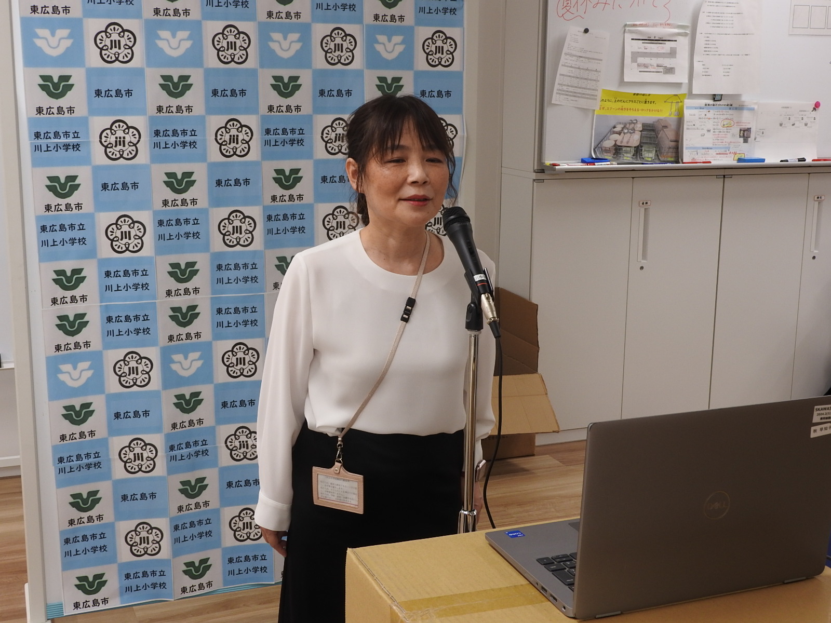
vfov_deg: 29.1
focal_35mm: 50
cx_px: 416
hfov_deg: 38.2
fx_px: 1200
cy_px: 312
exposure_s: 1/20
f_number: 5
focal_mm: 9
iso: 110
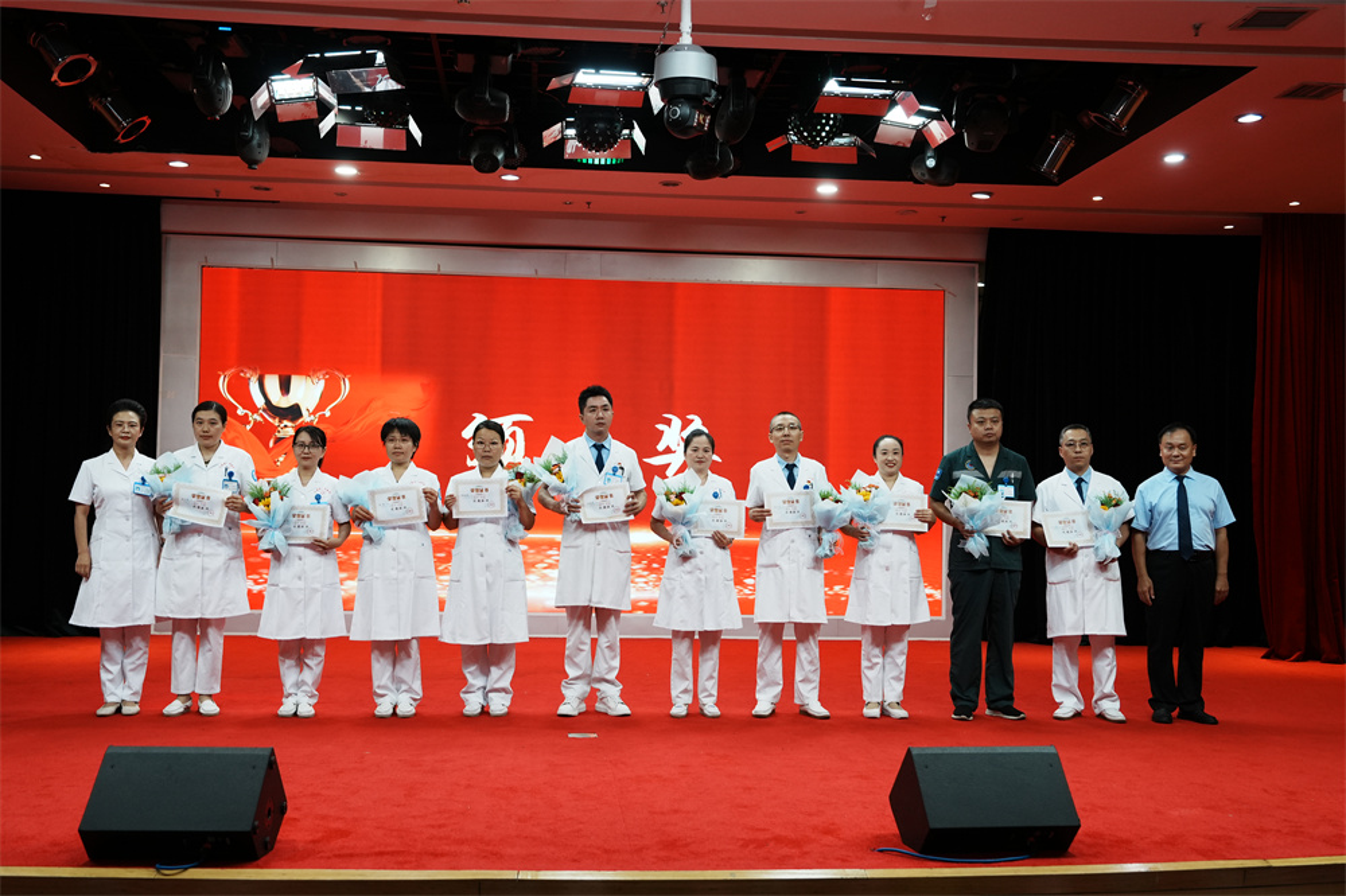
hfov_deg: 50.7
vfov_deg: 35.0
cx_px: 673
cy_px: 448
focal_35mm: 38
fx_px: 1420
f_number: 4
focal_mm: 38
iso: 1000
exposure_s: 1/125
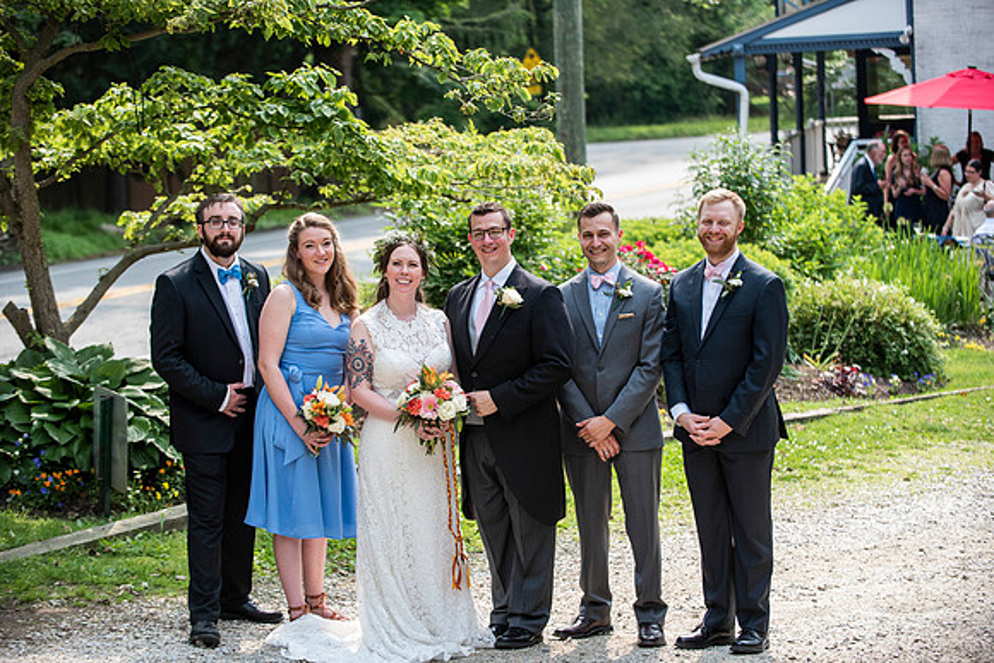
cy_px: 332
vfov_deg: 14.4
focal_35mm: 95
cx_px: 497
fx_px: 2624
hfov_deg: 21.5
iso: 400
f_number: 3.5
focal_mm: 95
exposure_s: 1/1250
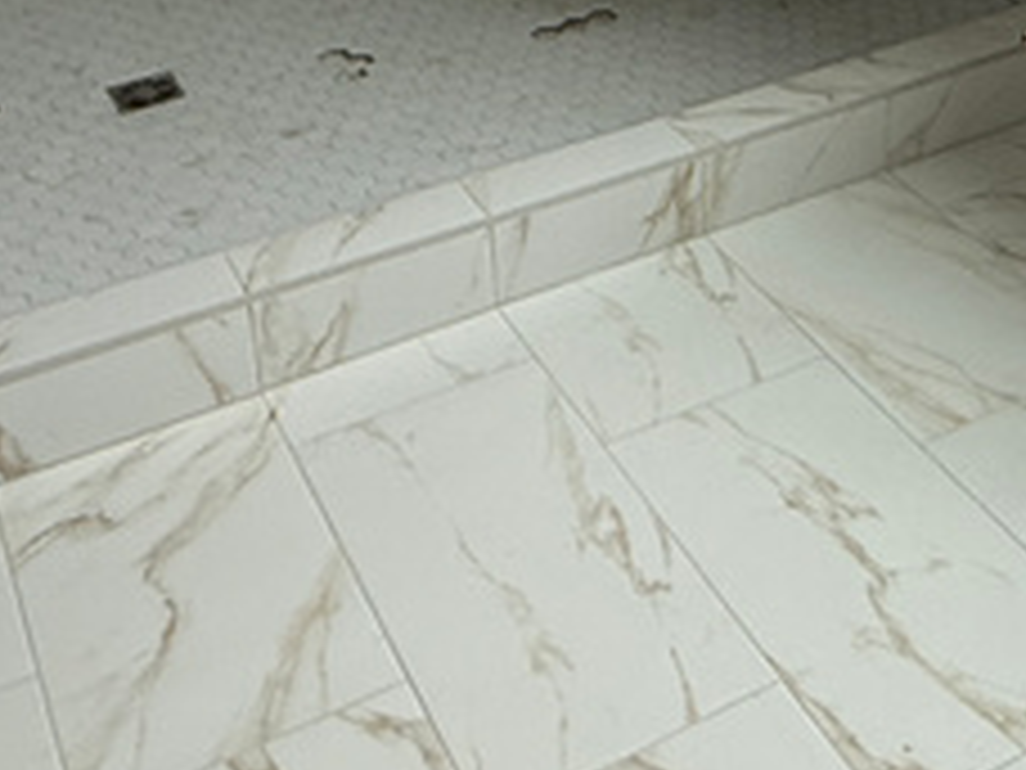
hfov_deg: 29.9
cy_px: -302
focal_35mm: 63
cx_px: 850
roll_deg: +1.6
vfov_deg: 20.7
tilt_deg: -14.9
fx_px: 1867
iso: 80
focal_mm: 2.22
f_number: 2.2
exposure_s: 1/99
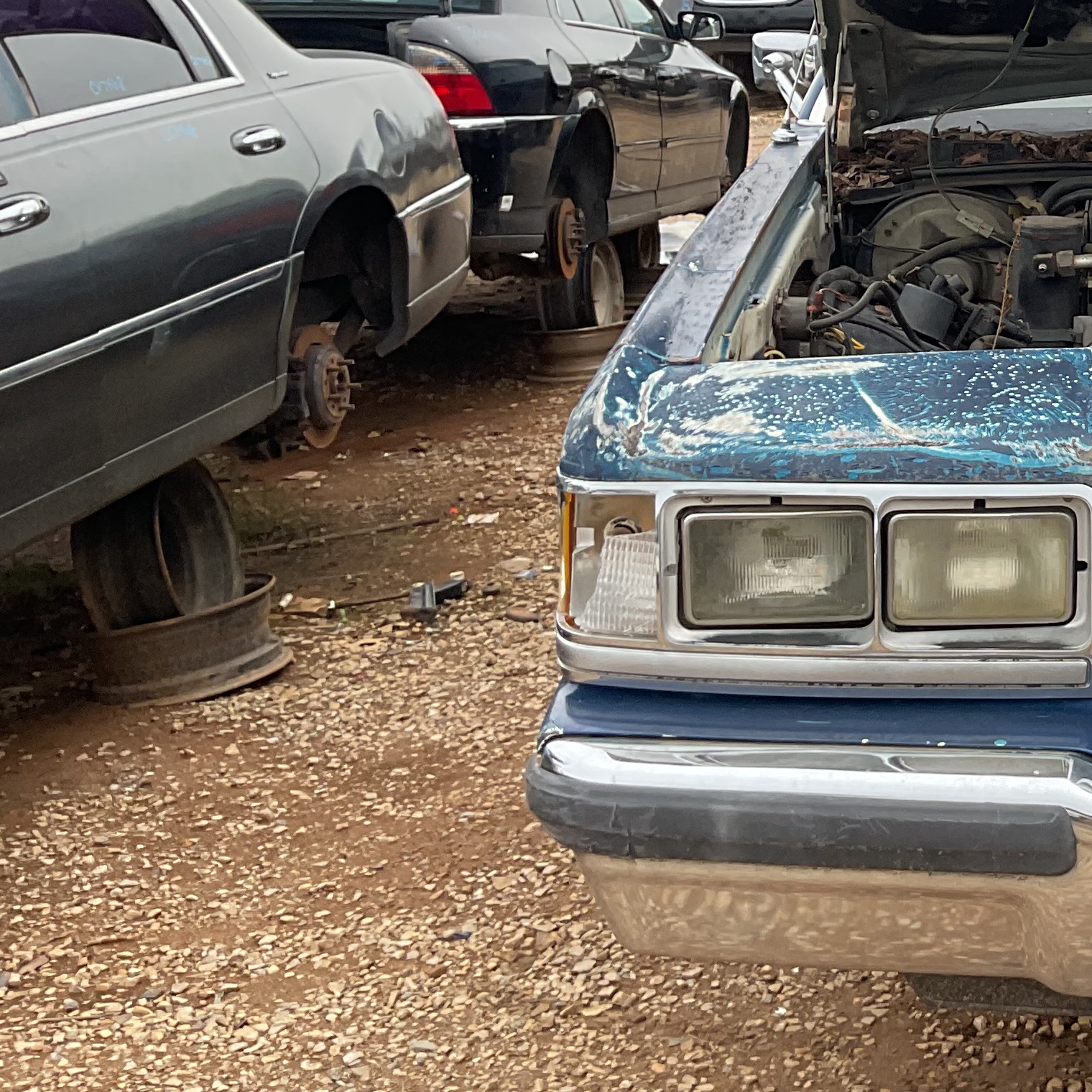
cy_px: 224
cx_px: 1437
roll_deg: +3.6
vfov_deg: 25.0
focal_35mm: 68
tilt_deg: -5.0
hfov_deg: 22.5
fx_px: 2427
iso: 16
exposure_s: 1/739
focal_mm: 3
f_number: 1.8
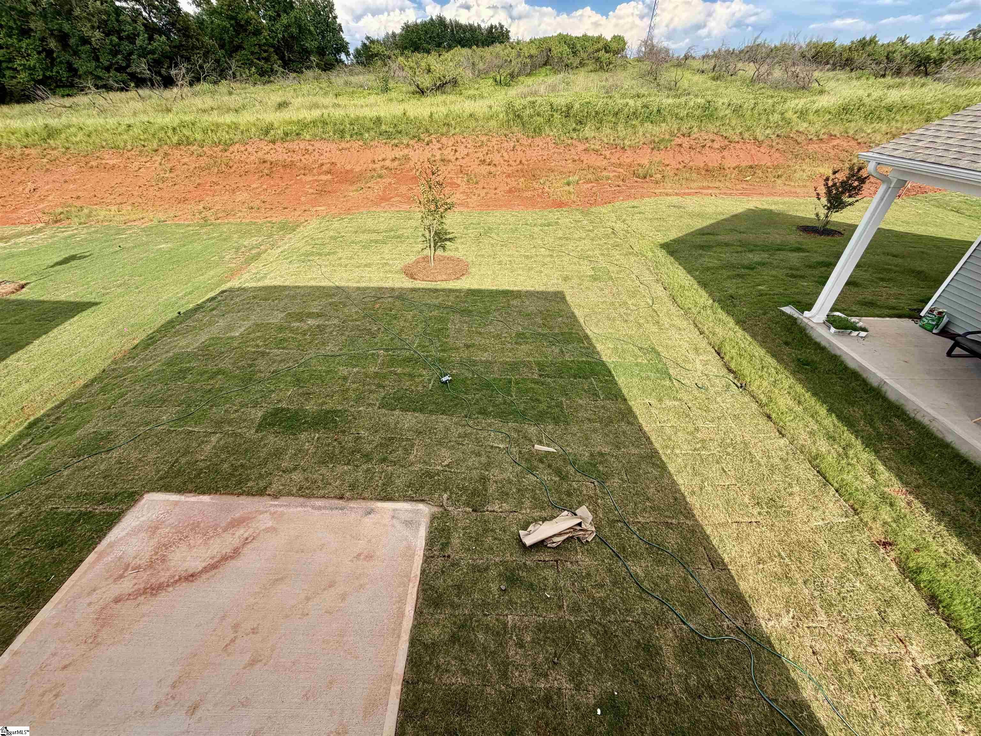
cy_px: 368
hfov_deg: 102.1
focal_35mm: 14
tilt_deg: -35.8
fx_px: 397
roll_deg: -0.2
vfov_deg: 85.7
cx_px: 490
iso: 40
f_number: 2.2
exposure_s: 1/672
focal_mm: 2.22
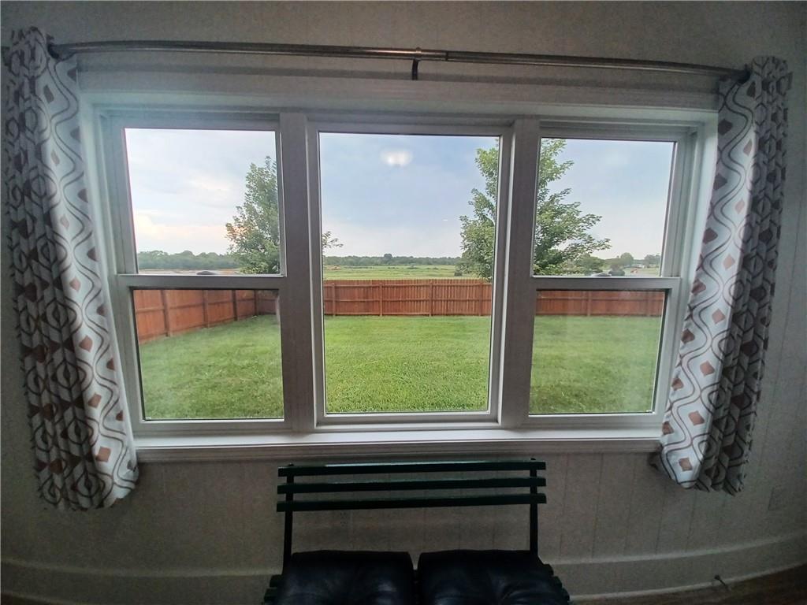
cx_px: 404
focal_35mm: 13
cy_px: 302
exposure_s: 1/100
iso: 64
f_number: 2.2
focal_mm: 1.42
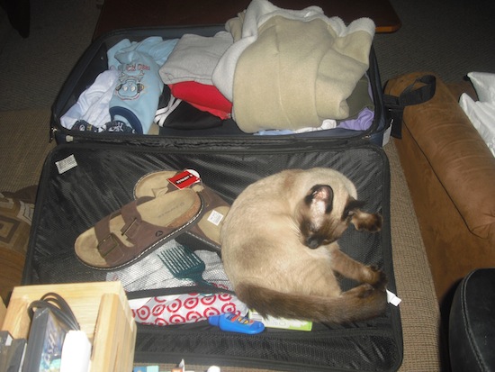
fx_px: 544
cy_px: 186
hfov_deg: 49.0
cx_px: 248
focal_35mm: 38
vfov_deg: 37.7
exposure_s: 1/60
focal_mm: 6.2
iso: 100
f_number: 2.8
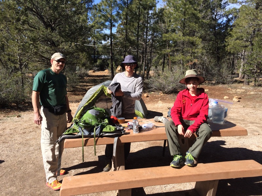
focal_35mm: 29
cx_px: 131
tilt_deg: -11.8
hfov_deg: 61.7
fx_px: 219
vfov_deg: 48.2
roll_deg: +0.4
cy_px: 98
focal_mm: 4.15
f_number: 2.2
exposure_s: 1/1325
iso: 32
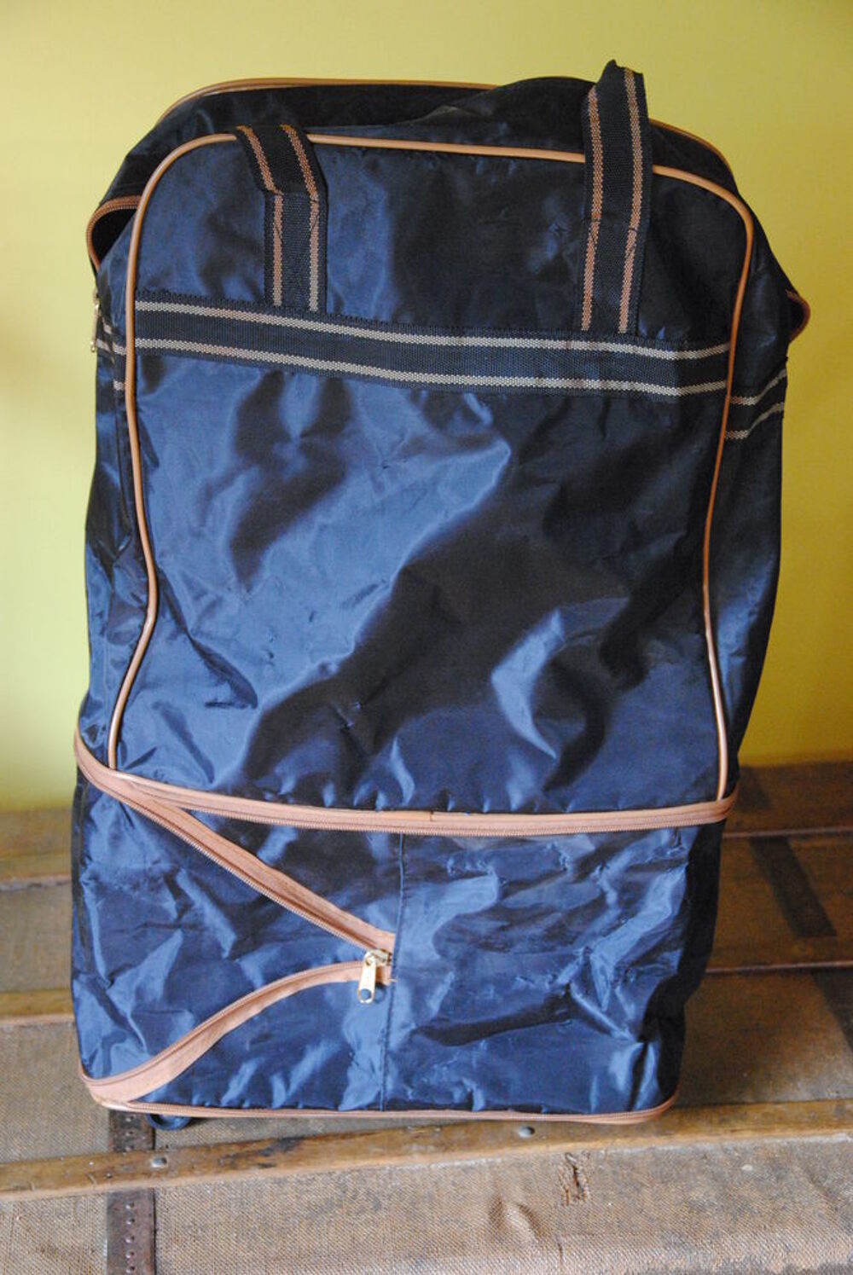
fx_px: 2393
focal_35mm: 68
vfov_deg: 29.8
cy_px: 638
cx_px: 426
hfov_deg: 20.2
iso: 1600
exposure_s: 1/15
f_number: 4.8
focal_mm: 45
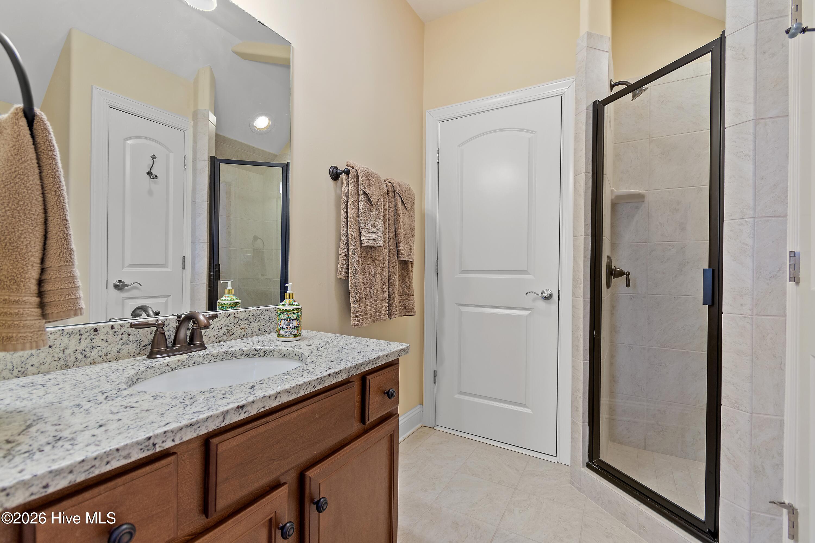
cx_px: 408
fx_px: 340
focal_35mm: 15
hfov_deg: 100.4
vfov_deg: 77.3
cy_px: 272
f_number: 4.5
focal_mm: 10
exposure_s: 1/1.67
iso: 100
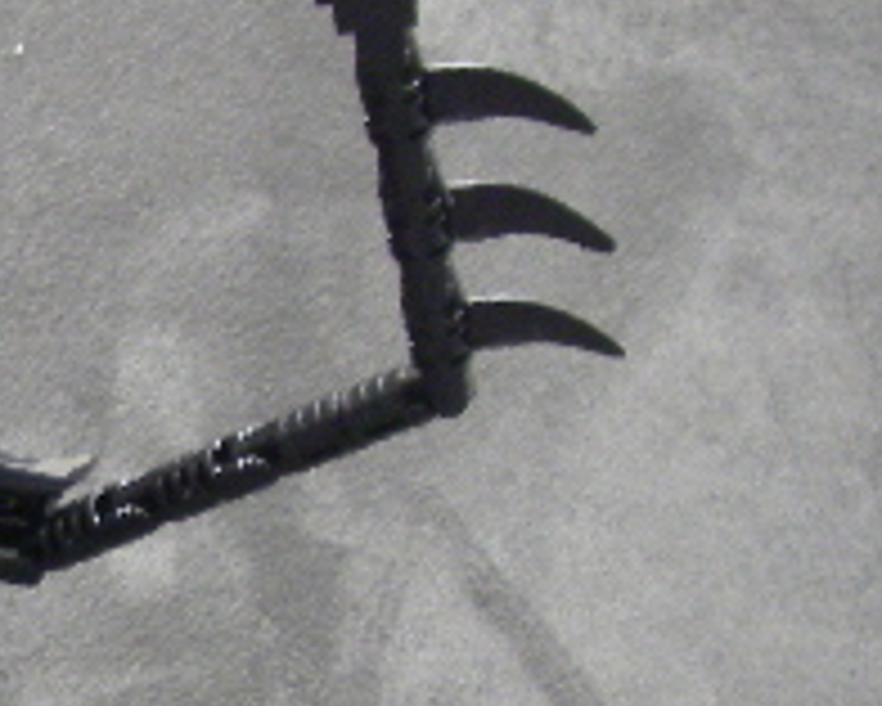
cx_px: -297
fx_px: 3160
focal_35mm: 121
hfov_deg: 15.1
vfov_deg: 12.6
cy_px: 684
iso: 250
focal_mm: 6.3
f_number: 3.3
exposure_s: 1/4
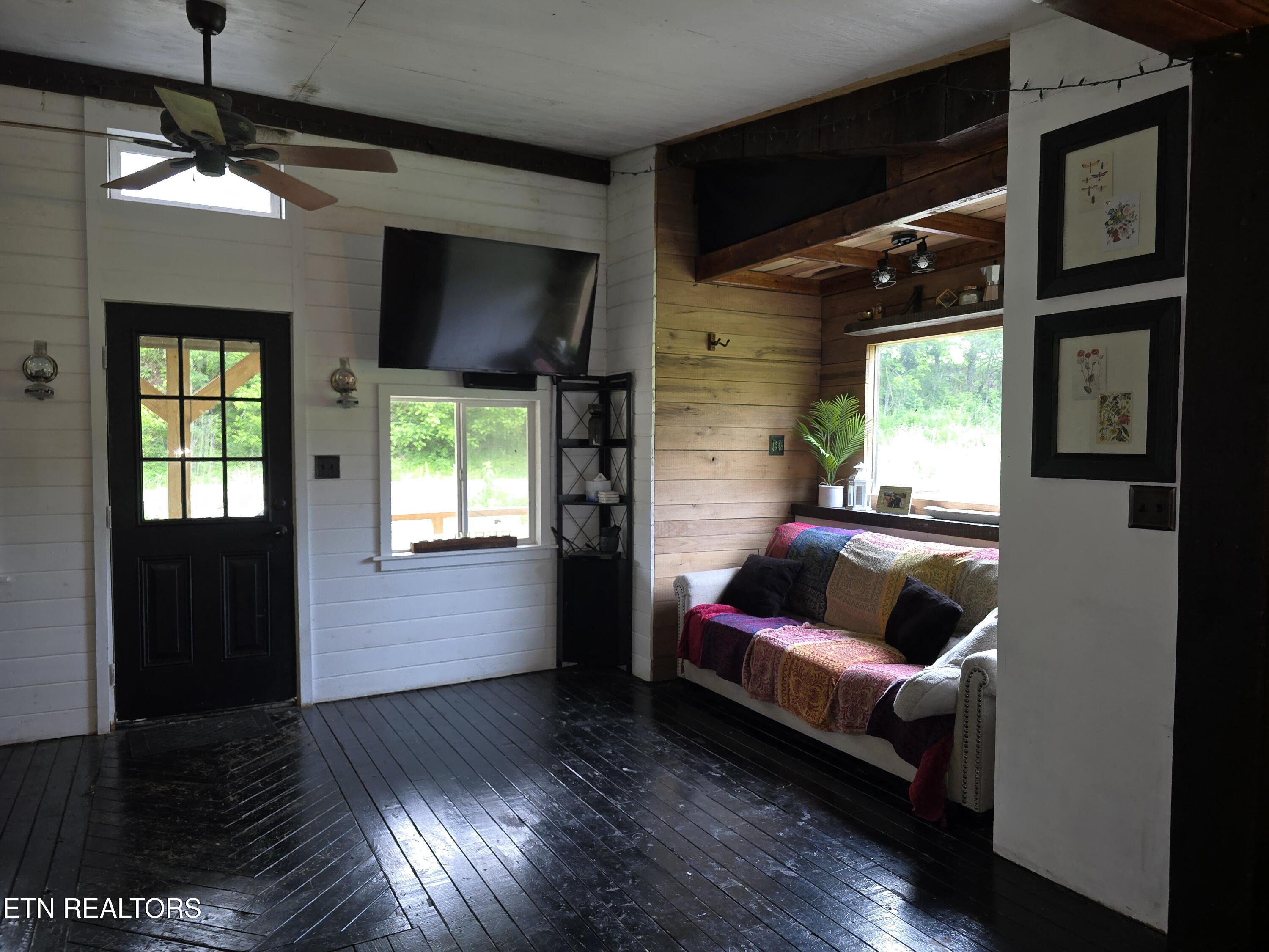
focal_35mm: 23
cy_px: 476
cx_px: 634
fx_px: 843
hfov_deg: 73.9
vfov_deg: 58.9
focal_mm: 6.3
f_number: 1.7
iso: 125
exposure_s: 1/30
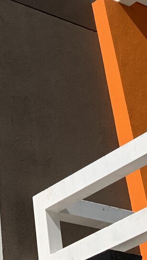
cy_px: -172
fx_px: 686
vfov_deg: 18.2
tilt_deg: +48.4
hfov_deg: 12.1
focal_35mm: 99
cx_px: -3
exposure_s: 1/2681
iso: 25
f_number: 1.8
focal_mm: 4.25
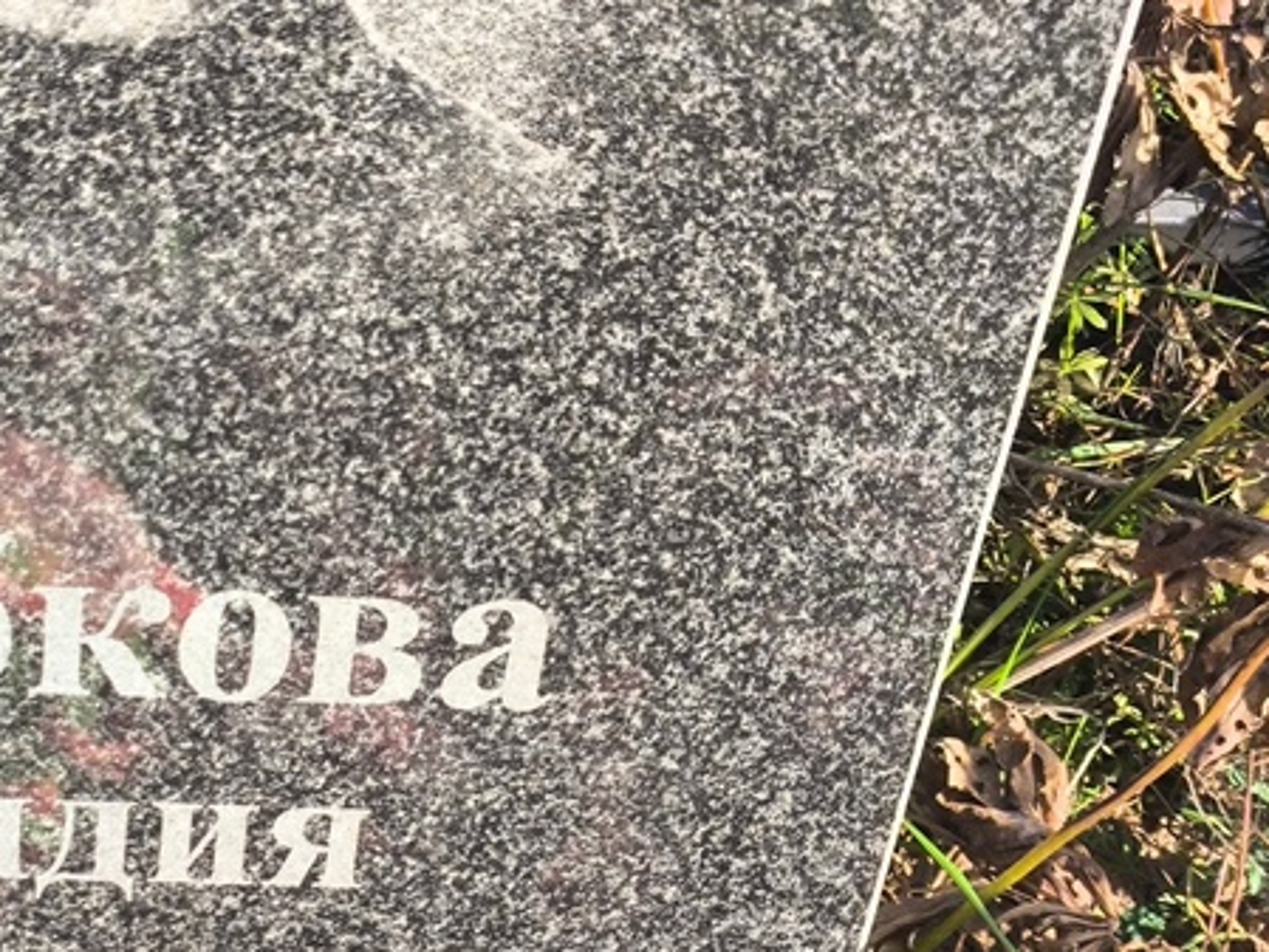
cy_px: 768
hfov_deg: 21.7
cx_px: 259
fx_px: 3264
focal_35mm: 89
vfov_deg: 16.5
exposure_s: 1/328
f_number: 1.7
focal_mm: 4.71
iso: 50
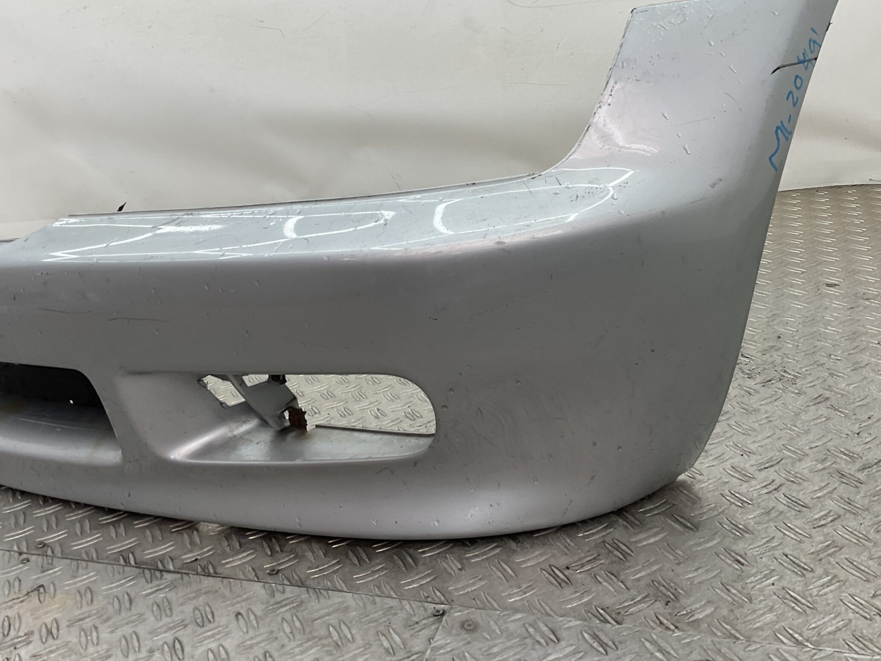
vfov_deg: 39.5
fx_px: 916
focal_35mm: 36
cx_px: 403
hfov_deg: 51.3
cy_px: 267
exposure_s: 1/120
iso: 25
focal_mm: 3
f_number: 1.8
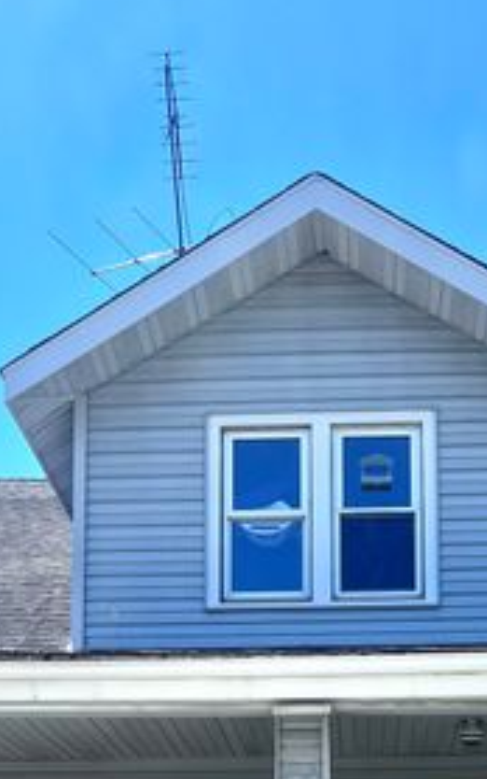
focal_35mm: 66
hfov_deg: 19.7
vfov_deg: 27.9
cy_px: 890
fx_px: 1400
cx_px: 322
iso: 50
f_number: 1.6
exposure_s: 1/2755
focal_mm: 5.1
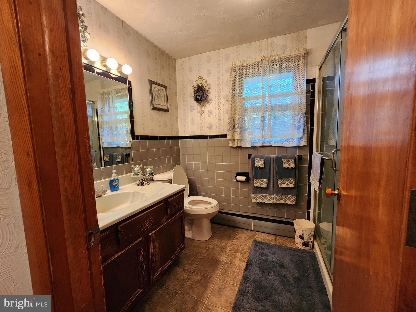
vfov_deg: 89.9
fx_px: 156
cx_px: 208
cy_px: 156
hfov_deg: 106.2
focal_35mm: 13
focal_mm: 2.2
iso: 400
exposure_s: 1/60
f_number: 2.2
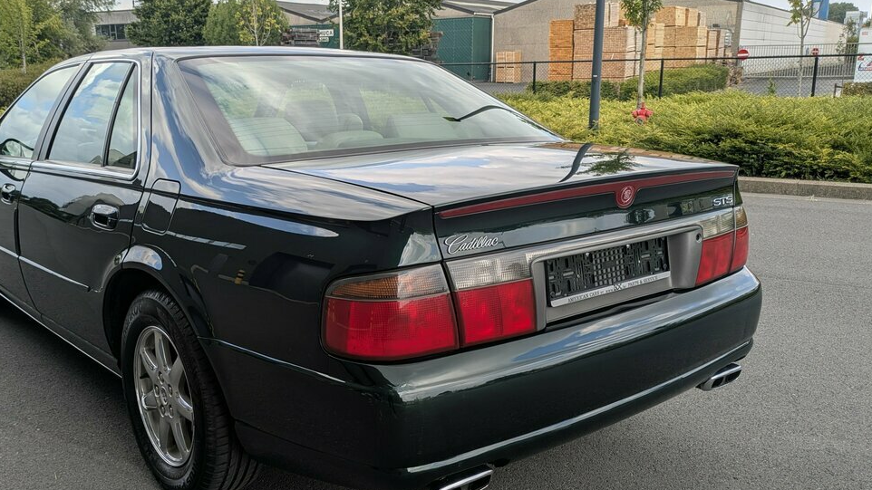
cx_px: 381
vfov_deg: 34.6
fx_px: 786
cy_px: 273
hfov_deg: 57.8
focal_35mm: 34
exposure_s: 1/1001
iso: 45
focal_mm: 5.43
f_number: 1.89
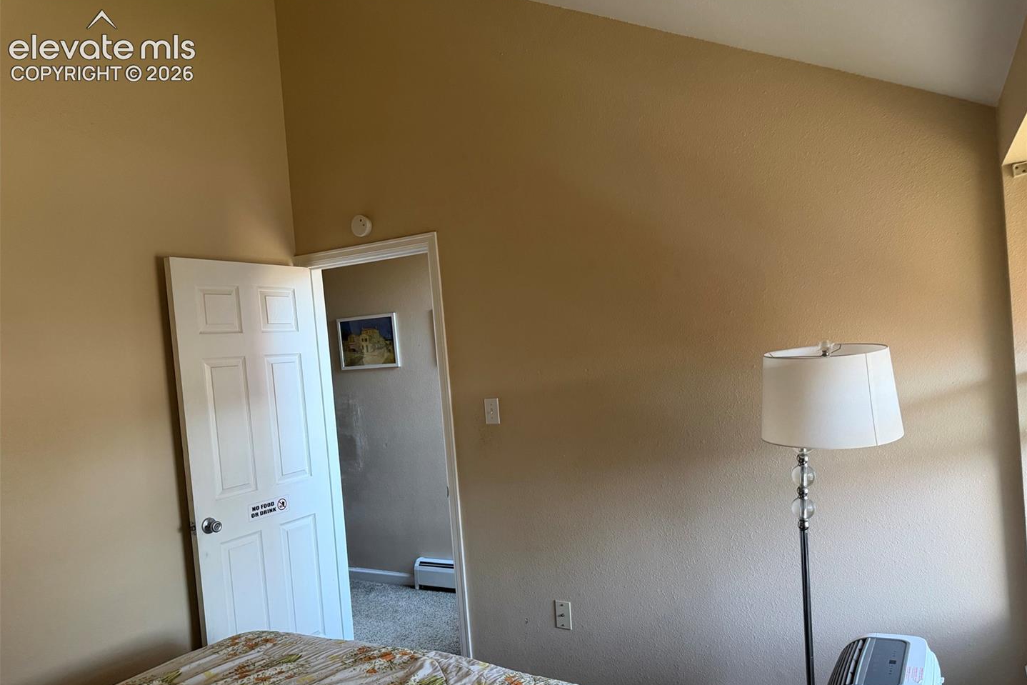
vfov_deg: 51.2
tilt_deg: -2.0
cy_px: 378
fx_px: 713
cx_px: 514
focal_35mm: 25
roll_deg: +5.2
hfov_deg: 71.5
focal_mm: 6.76
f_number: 1.78
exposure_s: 1/60
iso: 400
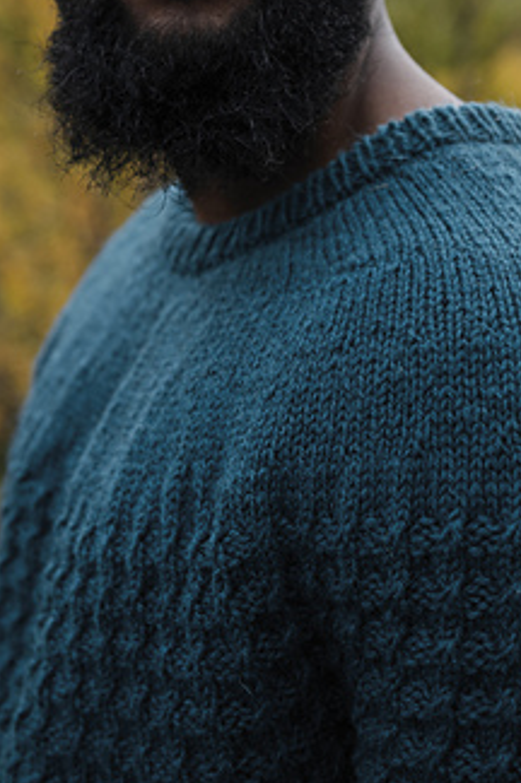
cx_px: 300
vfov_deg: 26.1
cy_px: 222
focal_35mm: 77
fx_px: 1675
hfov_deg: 17.7
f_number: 4
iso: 500
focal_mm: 50
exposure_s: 1/800
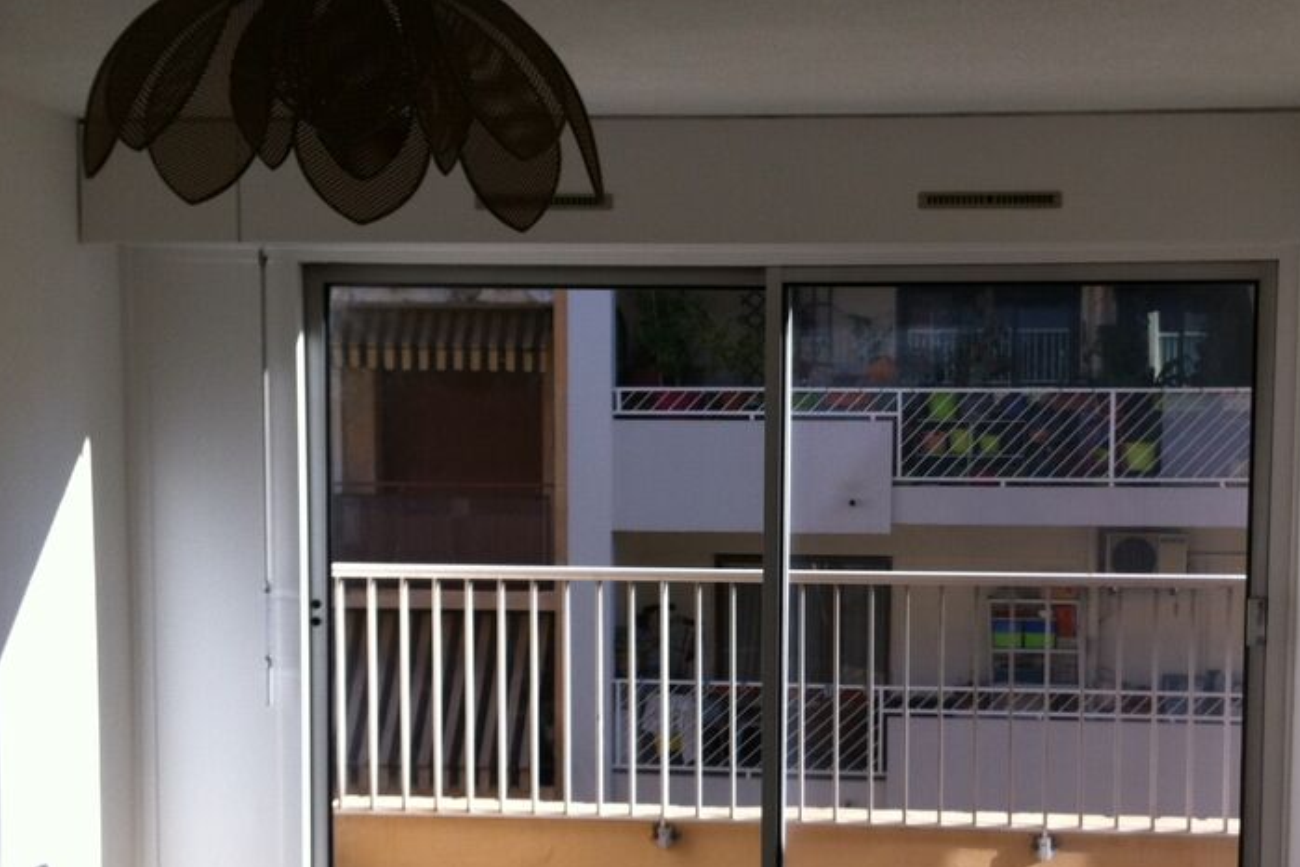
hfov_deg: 38.0
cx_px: 796
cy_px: 591
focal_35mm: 52
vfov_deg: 25.8
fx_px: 1878
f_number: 2.8
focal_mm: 3.85
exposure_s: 1/529
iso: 80
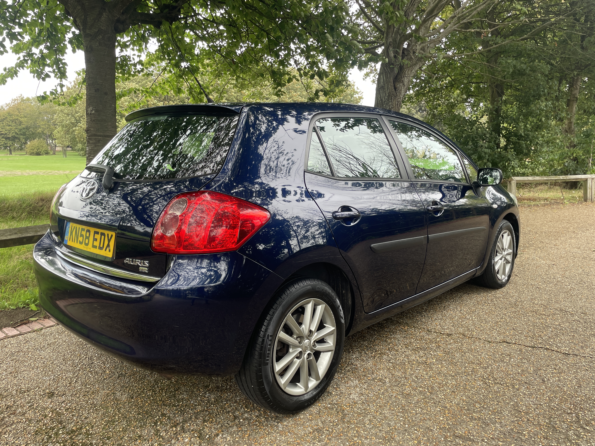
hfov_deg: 67.3
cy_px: 223
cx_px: 298
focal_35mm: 26
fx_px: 447
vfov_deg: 53.1
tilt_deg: -6.0
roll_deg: +2.5
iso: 32
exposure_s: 1/121
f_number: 1.6
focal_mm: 4.2
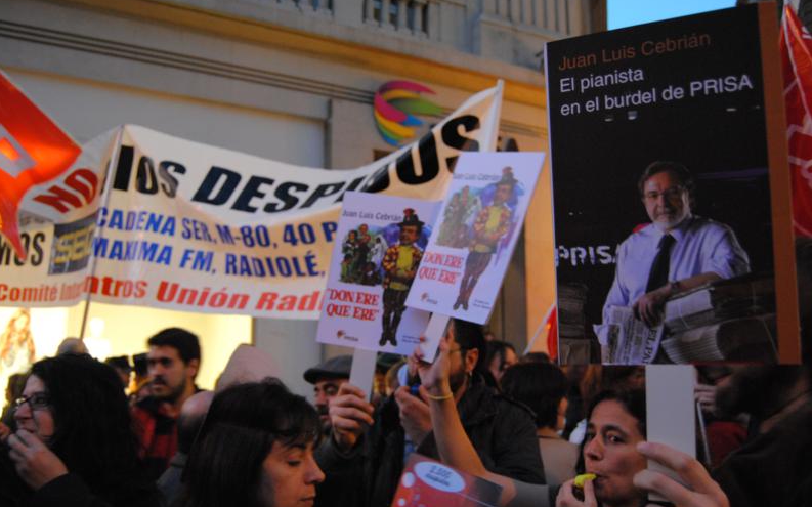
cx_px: 403
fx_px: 752
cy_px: 267
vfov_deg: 37.2
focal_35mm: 34
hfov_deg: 56.7
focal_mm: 22
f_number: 3.5
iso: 900
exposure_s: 1/30
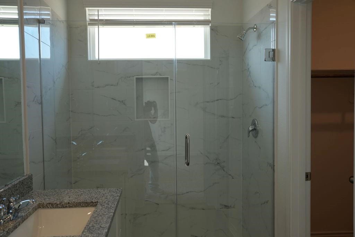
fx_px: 316
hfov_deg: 58.7
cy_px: 118
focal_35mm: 32
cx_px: 178
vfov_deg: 41.1
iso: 250
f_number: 4
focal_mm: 32
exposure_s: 1/160
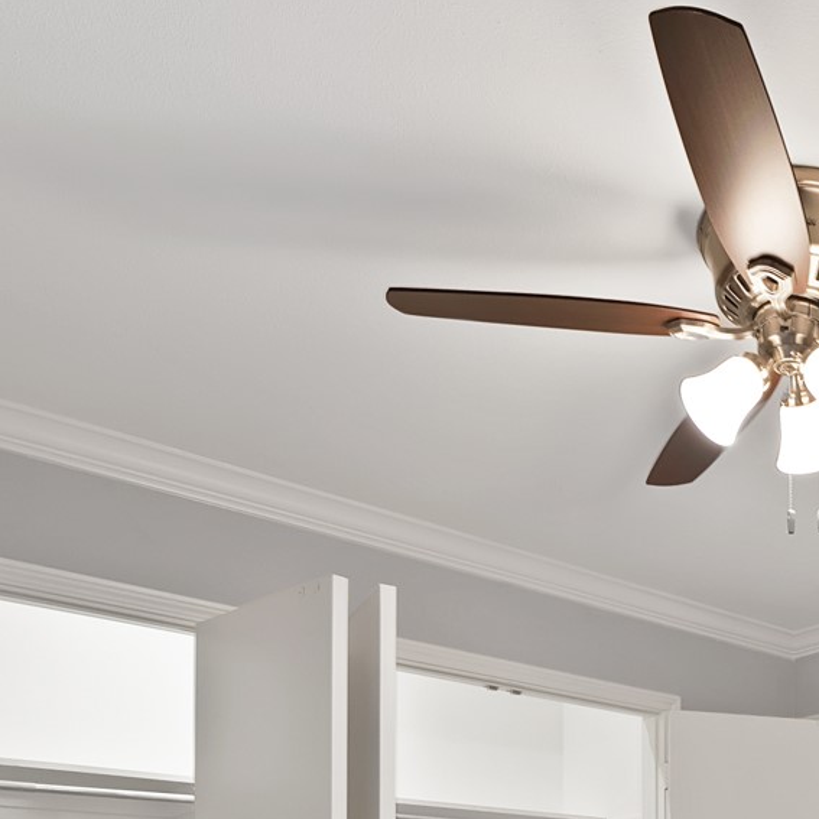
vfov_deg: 37.3
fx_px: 964
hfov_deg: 40.9
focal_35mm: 36
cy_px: 935
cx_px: 797
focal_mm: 12
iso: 640
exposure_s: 1/1.67
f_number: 9
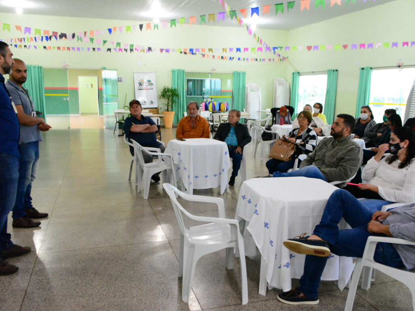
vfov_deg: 46.8
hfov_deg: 59.9
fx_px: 360
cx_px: 216
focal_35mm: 30
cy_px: 157
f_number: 6.3
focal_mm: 18
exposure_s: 1/60
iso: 3600
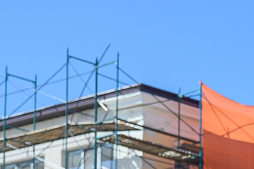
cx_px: 544
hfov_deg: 10.4
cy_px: 415
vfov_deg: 7.2
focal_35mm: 179
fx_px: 1263
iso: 100
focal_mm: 28
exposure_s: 1/800
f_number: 3.5
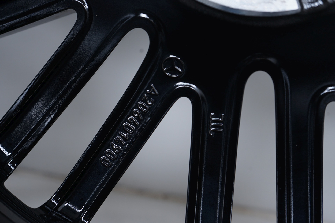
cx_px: 168
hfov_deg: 31.4
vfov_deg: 21.2
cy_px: 112
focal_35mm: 64
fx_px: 595
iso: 250
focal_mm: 64
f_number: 7.1
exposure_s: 1/100
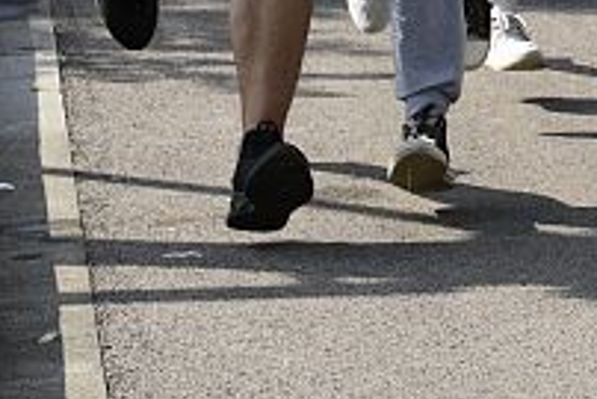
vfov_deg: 4.5
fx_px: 4929
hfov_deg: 6.7
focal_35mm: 297
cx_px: 1176
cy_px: -615
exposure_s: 1/800
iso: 100
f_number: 5
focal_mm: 50
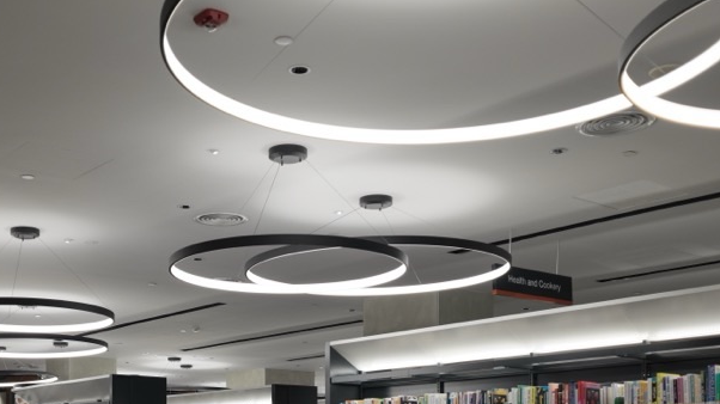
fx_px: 973
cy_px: 475
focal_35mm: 51
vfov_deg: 21.9
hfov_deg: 40.2
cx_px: 252
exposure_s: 1/100
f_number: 4
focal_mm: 28
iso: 400
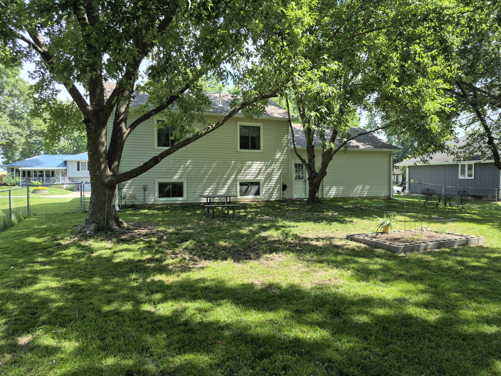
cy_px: 188
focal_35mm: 23
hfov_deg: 73.9
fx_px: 333
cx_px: 250
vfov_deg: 58.9
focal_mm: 5.4
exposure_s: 1/321
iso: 25
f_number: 1.8
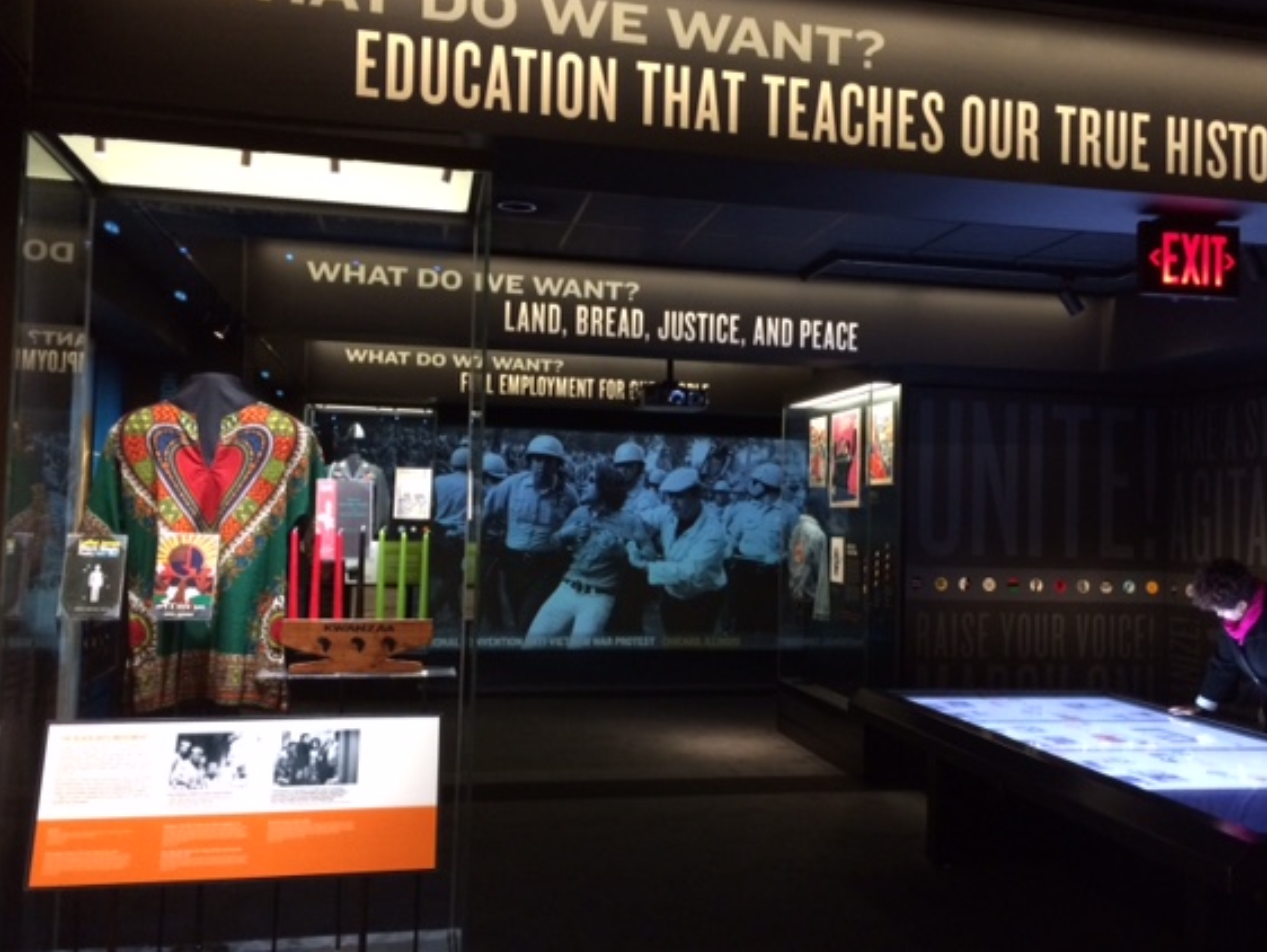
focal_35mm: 33
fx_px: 1208
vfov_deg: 43.0
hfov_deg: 55.2
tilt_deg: +1.8
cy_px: 465
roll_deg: +0.2
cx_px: 701
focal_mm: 4.15
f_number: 2.2
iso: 250
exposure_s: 1/20
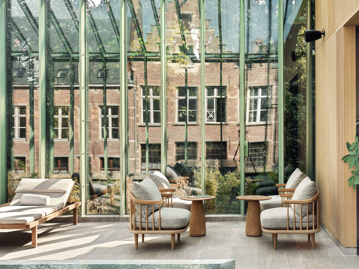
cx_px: 268
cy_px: 119
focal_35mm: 52
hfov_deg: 36.0
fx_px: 539
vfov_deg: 28.0
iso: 200
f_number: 11
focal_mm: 30
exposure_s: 1/45
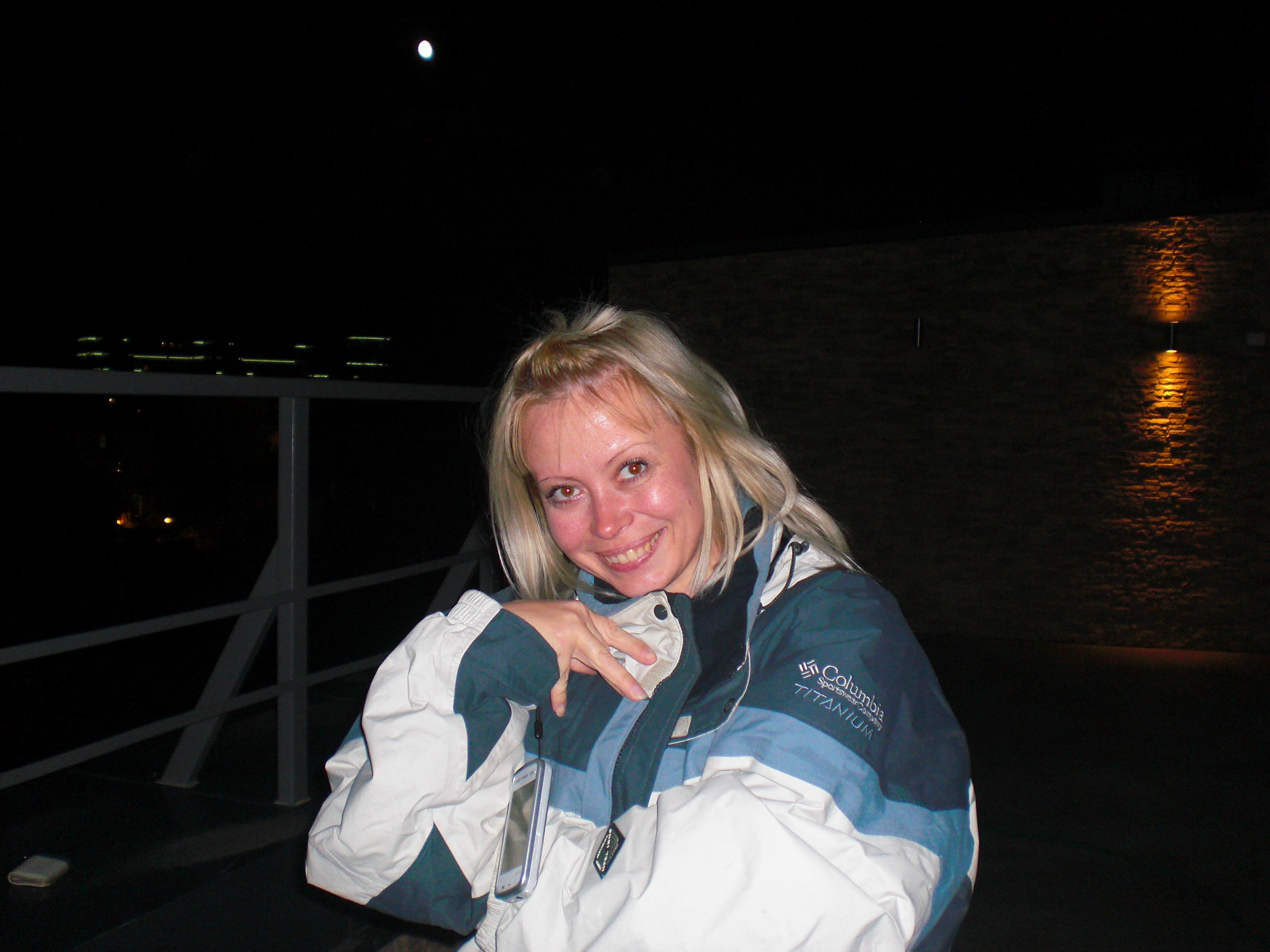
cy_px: 476
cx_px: 635
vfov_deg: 37.7
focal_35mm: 38
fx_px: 1394
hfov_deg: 49.0
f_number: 3.1
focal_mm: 6.3
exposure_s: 1/60
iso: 200
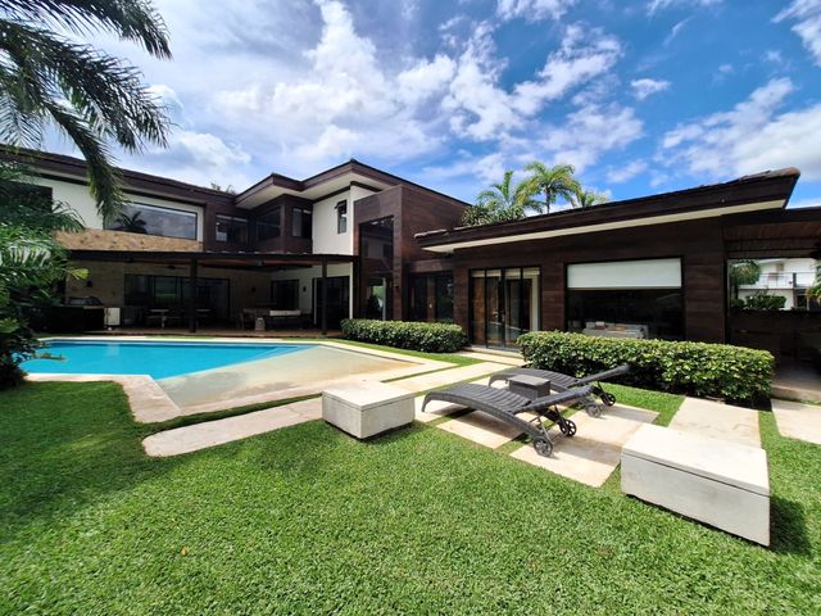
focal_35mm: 13
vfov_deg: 89.9
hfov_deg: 106.2
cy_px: 308
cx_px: 410
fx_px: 308
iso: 40
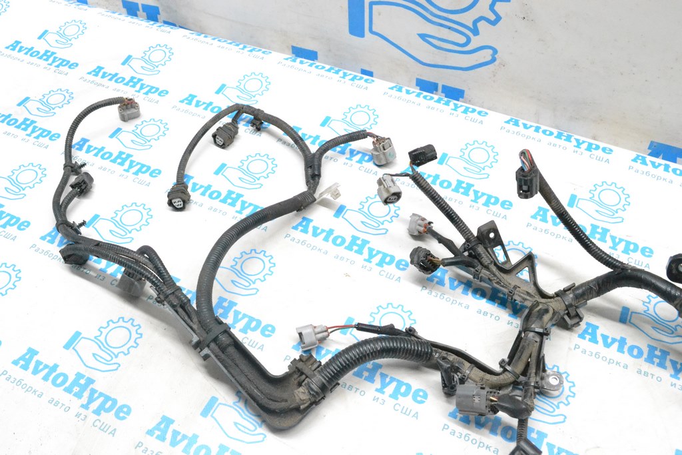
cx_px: 341
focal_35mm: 36
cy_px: 228
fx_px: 682
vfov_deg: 36.9
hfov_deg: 53.1
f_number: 9
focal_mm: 24
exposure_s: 1/160
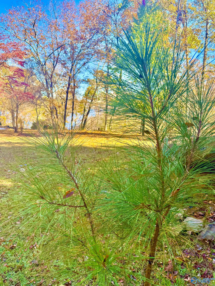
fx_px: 199
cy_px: 143
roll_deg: -3.0
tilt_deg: -10.0
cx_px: 108
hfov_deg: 56.8
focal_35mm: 24
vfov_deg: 71.6
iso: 100
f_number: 1.78
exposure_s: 1/831
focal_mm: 6.76
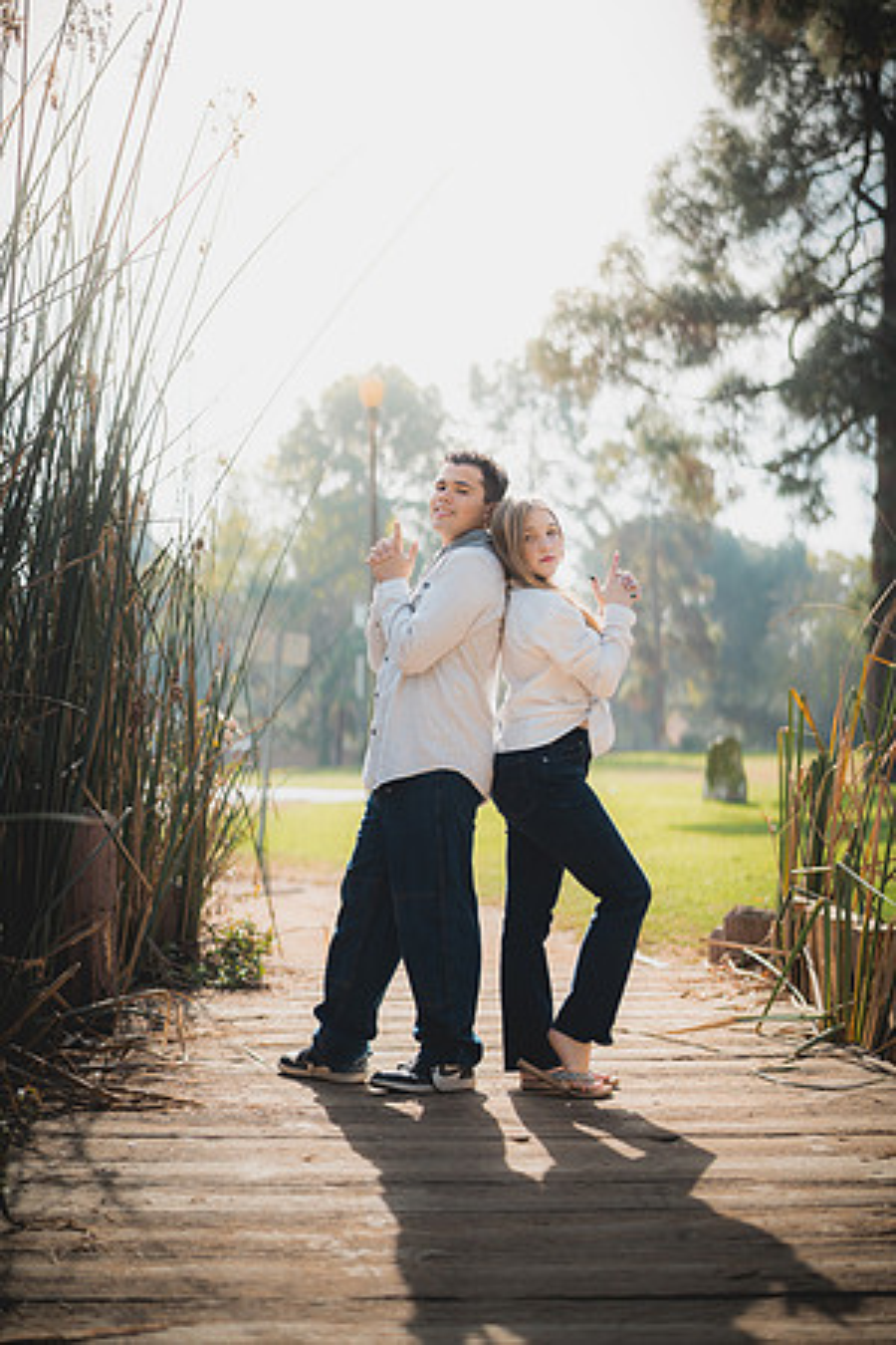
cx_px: 448
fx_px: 1867
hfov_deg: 27.0
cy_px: 672
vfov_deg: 39.6
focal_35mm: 50
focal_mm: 50
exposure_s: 1/5000
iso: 250
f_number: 1.4
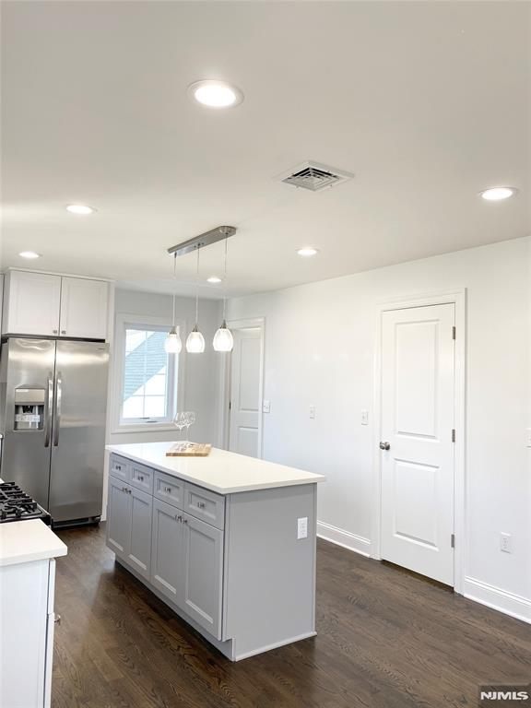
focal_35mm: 26
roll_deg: -1.8
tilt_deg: +2.7
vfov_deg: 67.3
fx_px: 532
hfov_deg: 53.1
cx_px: 266
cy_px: 354
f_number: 1.8
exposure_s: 1/60
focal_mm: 4.25
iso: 64
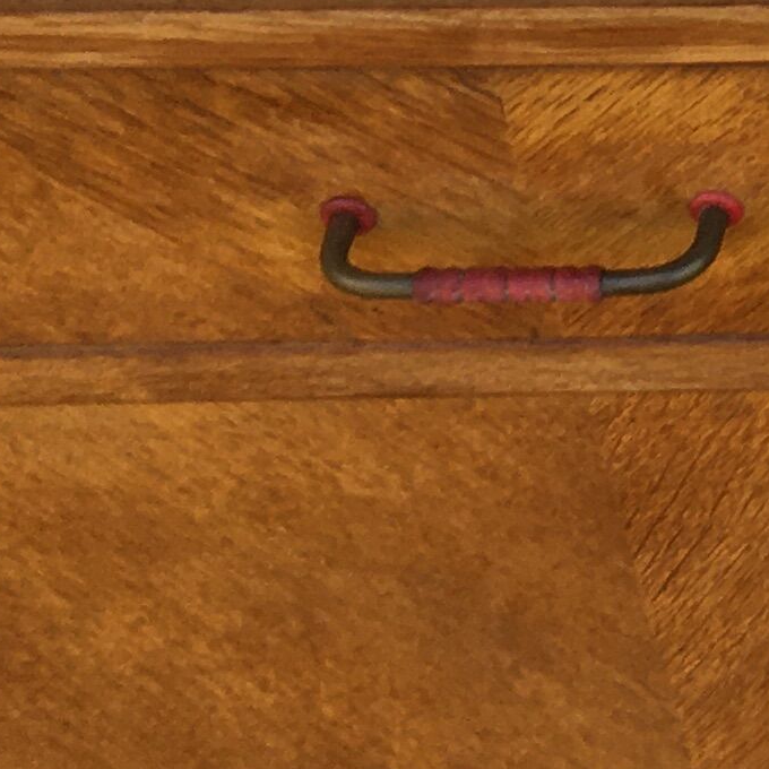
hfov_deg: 9.7
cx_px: 2065
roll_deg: -4.4
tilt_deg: -42.6
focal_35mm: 152
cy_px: -9
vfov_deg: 11.4
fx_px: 3820
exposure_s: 1/100
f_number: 2.2
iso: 25
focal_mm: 4.15
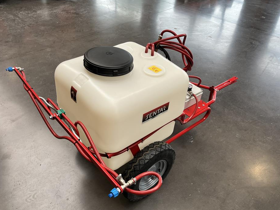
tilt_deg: -39.2
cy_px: 111
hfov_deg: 61.6
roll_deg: -4.1
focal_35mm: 29
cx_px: 139
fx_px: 235
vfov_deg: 48.2
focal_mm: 5.1
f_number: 1.6
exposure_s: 1/286
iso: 40
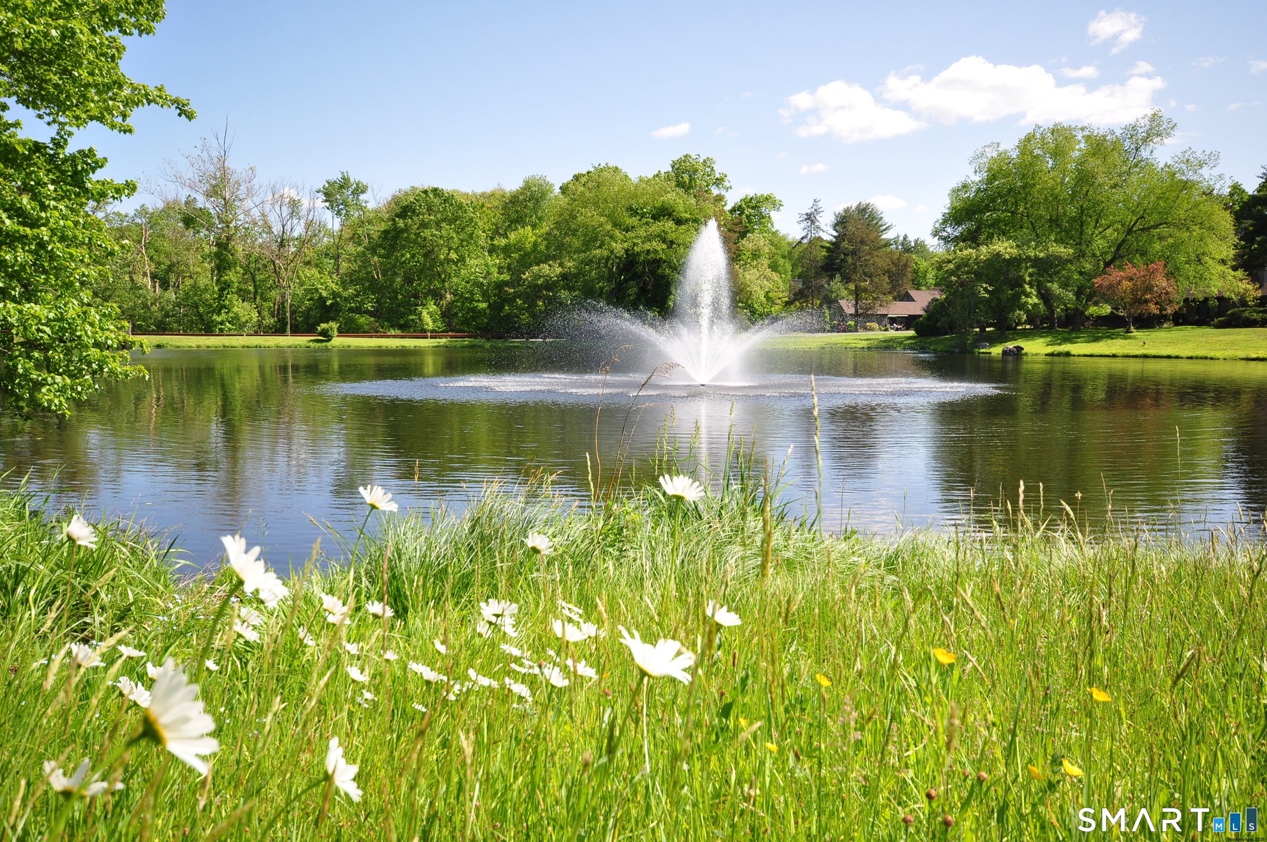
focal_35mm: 30
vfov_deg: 43.5
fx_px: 1055
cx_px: 634
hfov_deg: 62.0
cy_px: 421
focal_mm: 20
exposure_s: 1/250
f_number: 8
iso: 250
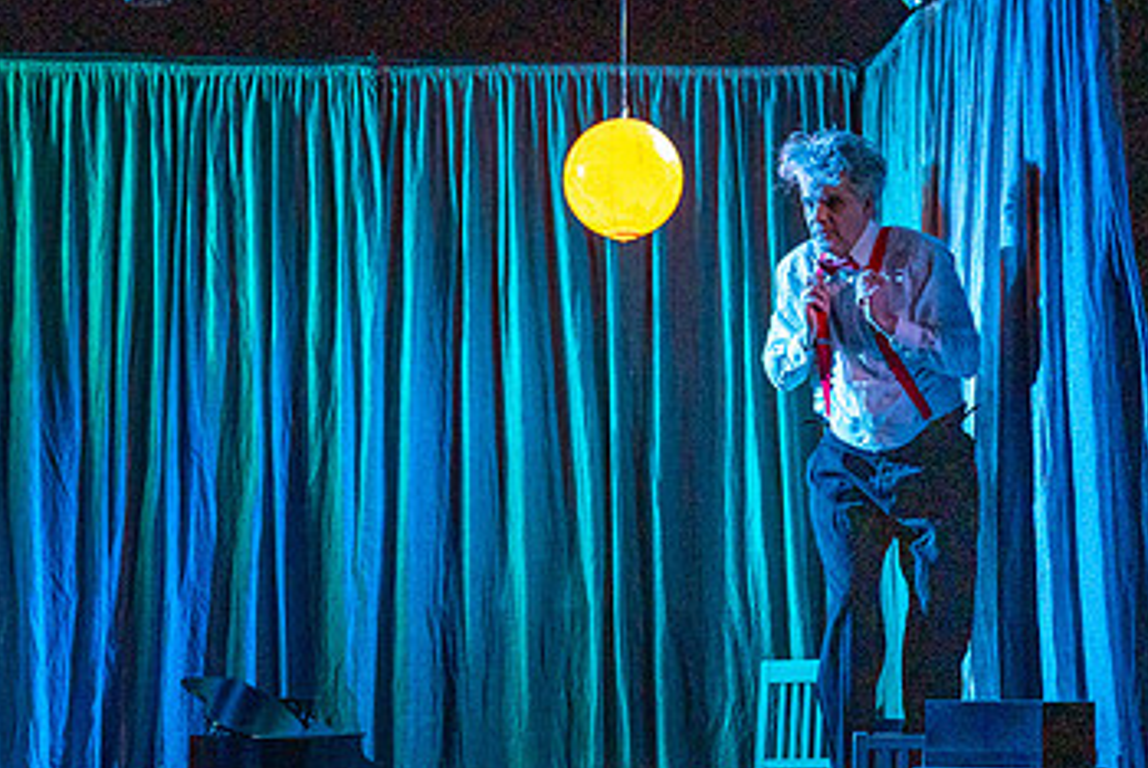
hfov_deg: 17.6
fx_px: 3702
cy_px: 474
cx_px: 459
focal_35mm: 116
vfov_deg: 11.8
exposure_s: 1/160
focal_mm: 70
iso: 6400
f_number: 2.8
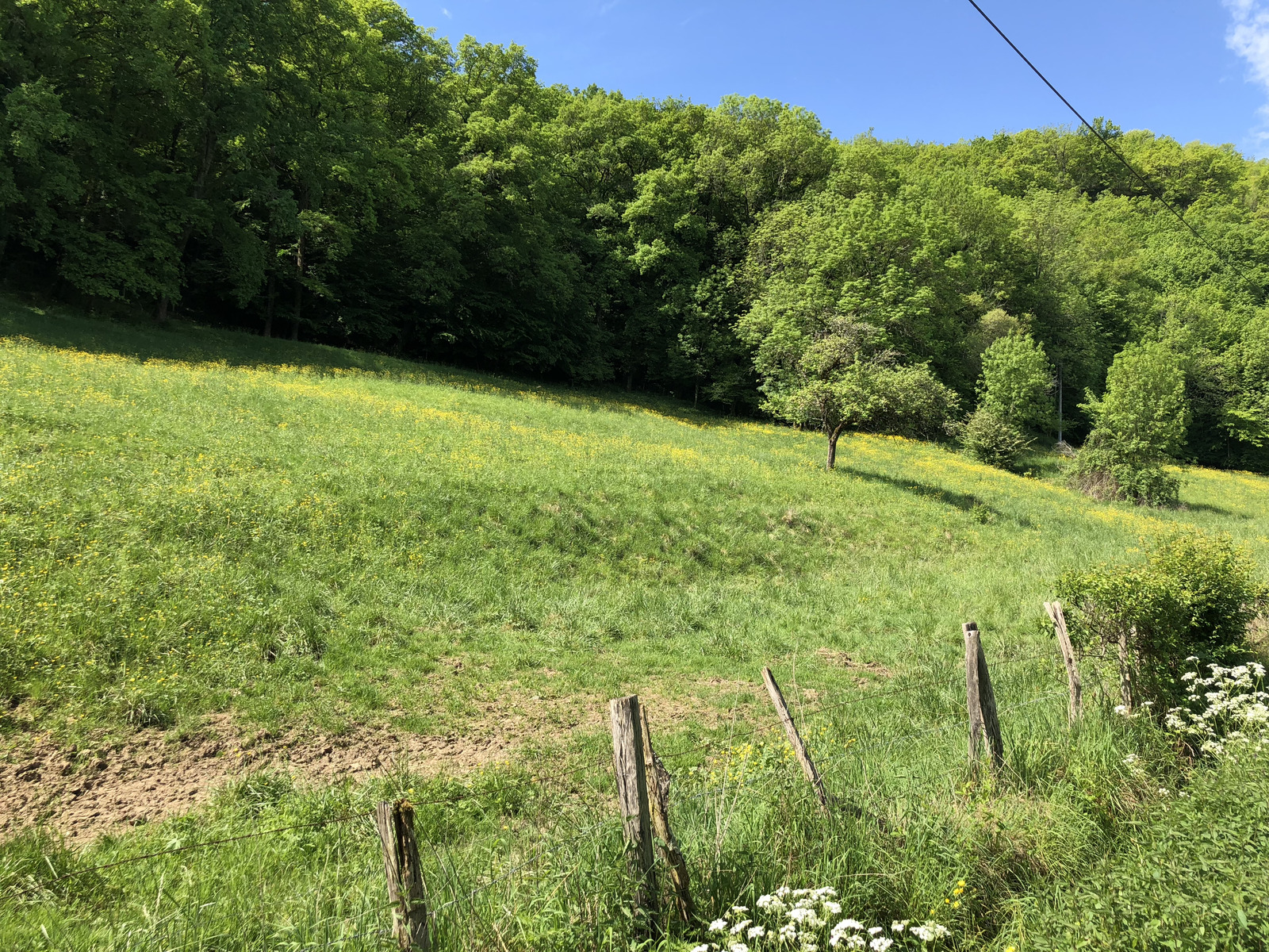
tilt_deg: +4.9
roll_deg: -0.8
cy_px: 476
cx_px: 634
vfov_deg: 49.7
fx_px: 1026
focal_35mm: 28
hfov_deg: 63.4
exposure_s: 1/676
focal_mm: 4
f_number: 1.8
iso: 20
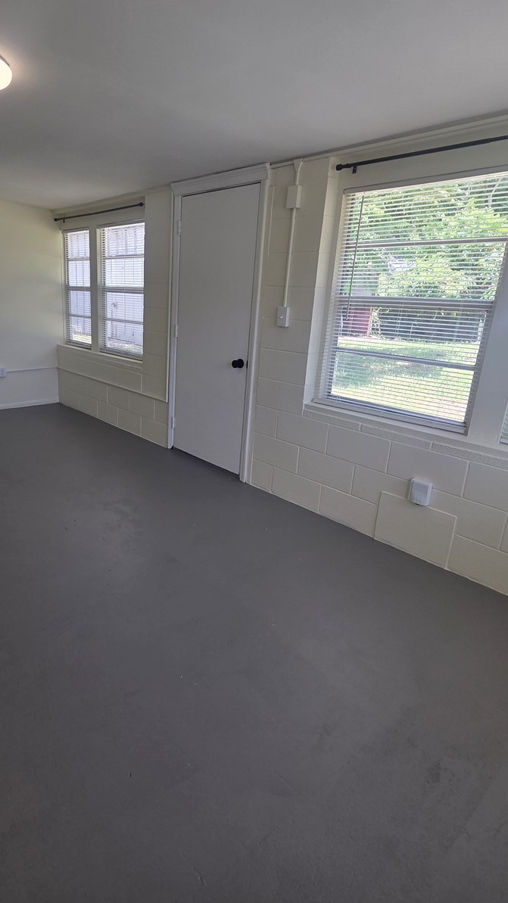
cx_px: 158
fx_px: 455
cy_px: 453
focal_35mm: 19
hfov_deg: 56.7
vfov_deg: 89.6
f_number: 2.2
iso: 50
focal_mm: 2.2
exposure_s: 1/120
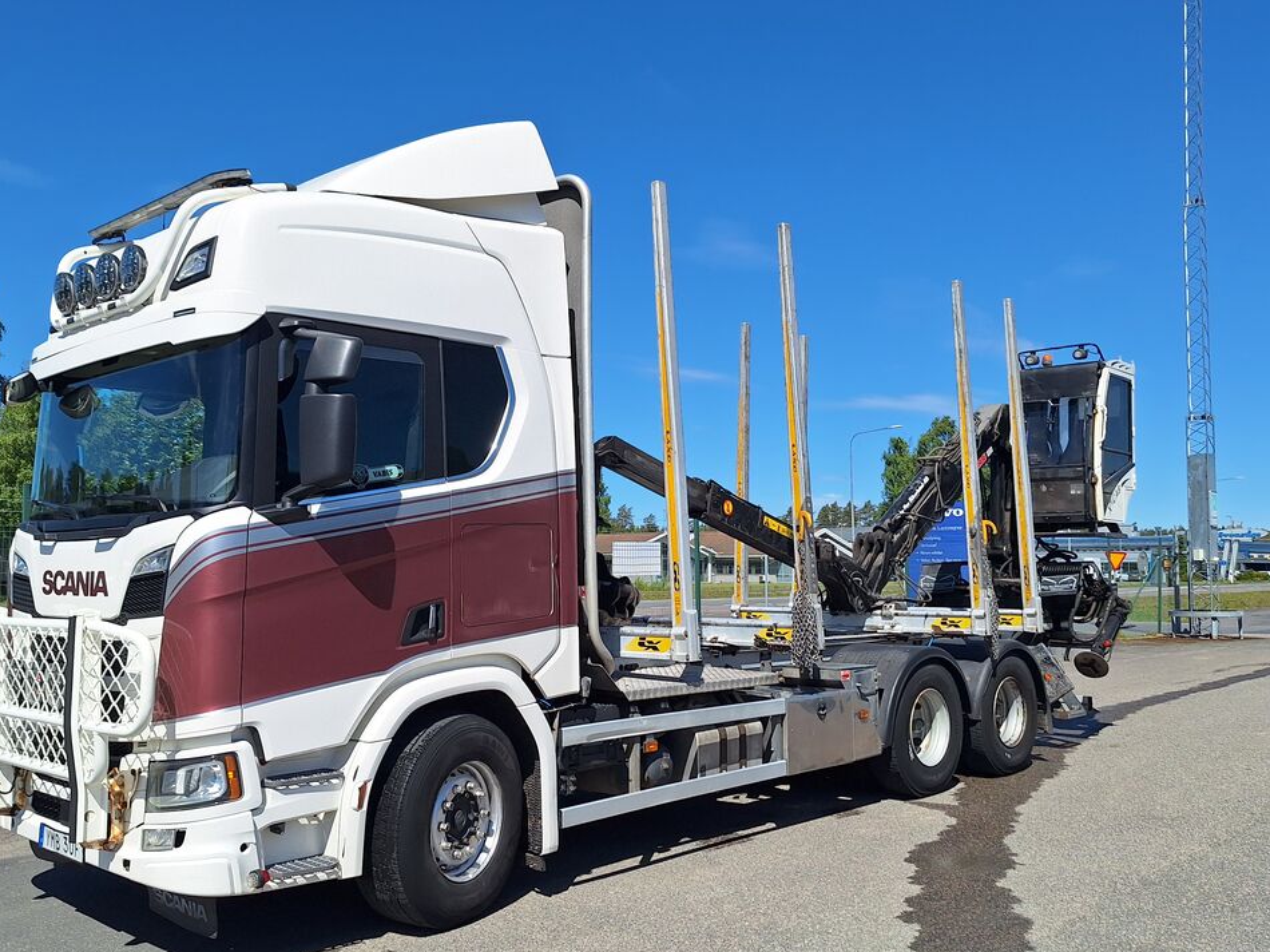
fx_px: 1137
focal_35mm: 31
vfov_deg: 45.4
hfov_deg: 58.1
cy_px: 511
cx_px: 545
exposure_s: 1/4184
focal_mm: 5.54
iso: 40
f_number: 1.8
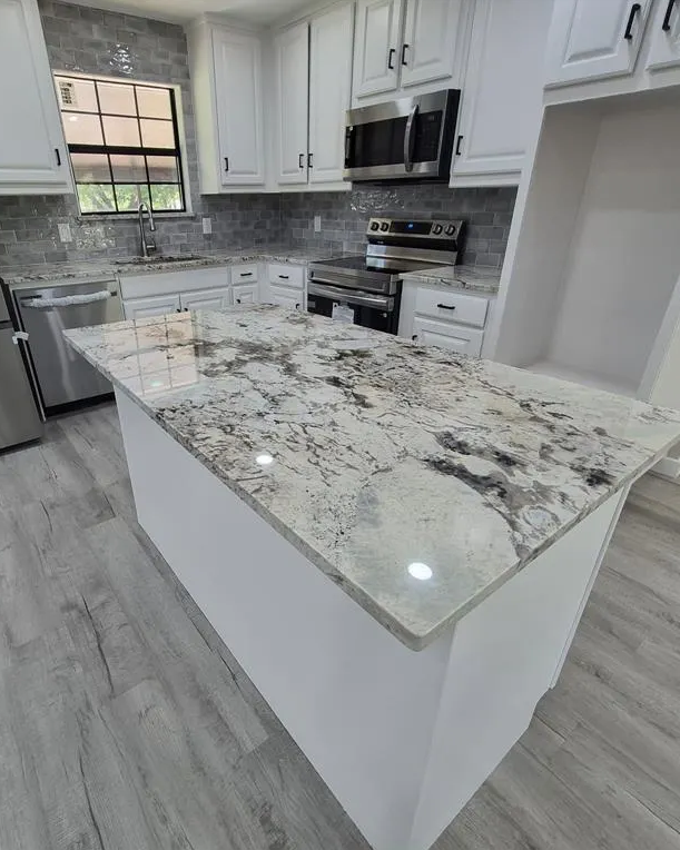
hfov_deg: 76.1
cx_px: 270
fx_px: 428
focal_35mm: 17
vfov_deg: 89.6
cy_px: 425
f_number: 2.2
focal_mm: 1.74
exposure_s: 1/60
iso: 100
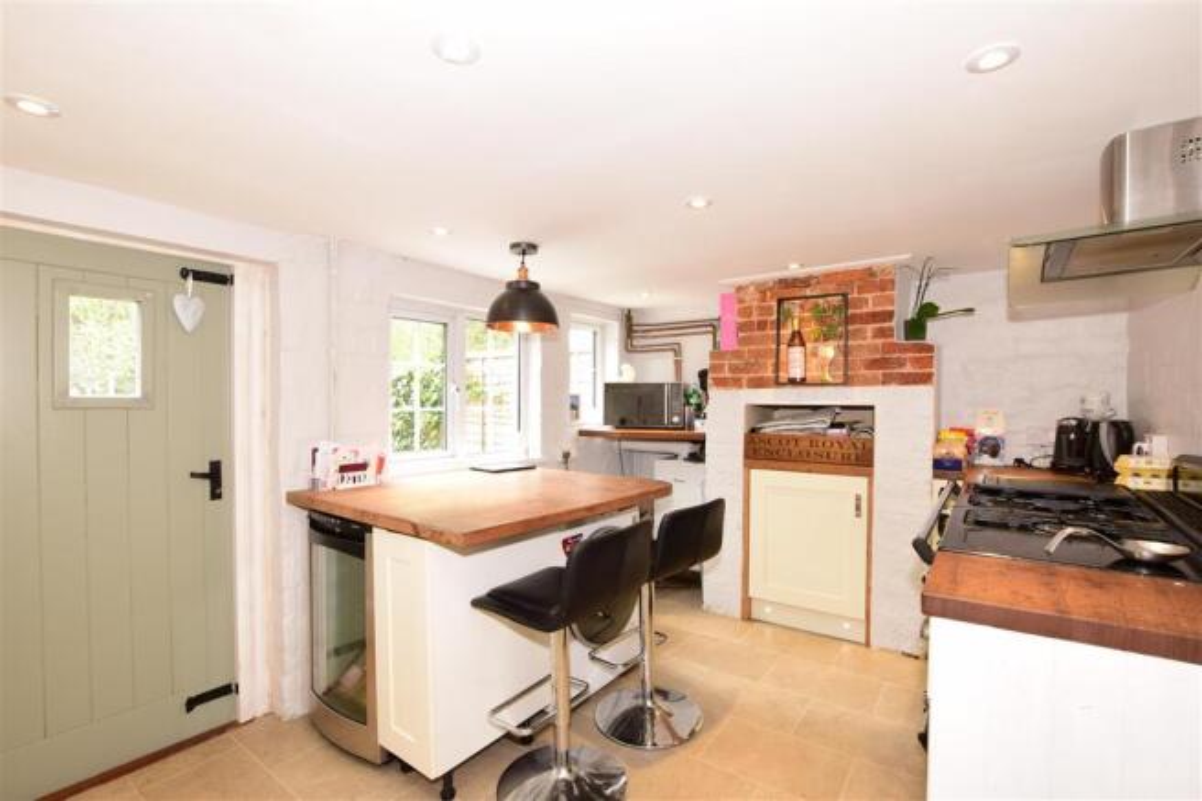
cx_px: 601
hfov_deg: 100.4
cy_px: 400
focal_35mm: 15
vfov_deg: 77.3
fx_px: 501
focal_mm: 10
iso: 400
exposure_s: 1/13
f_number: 10
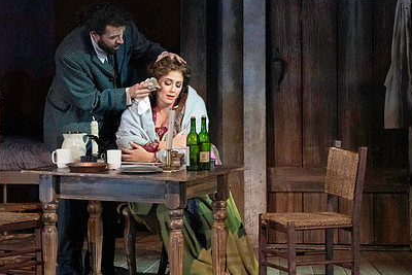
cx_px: 132
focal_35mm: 576
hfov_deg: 3.6
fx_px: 6594
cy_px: 128
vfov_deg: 2.4
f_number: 13
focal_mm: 397
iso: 16000
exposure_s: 1/320
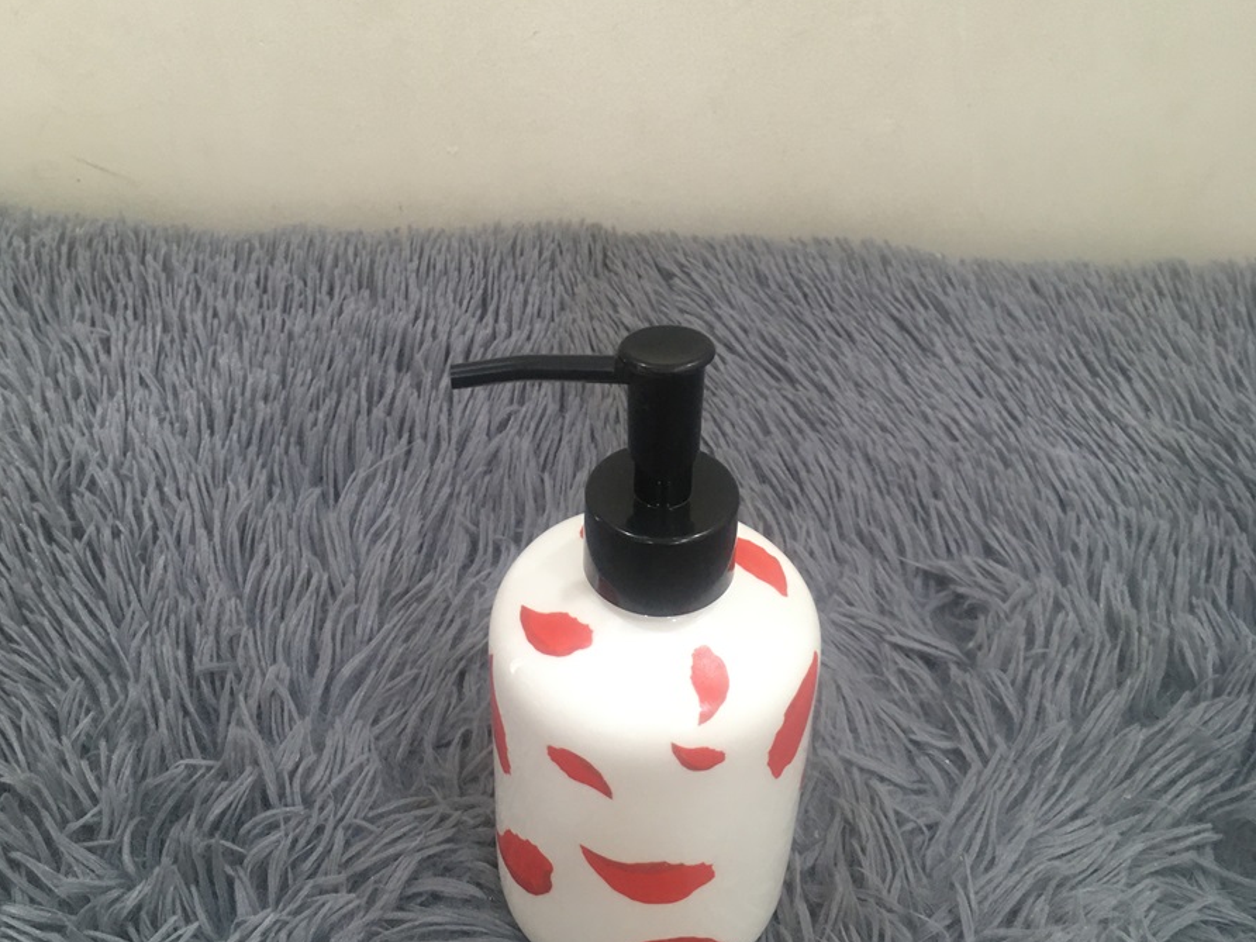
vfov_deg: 36.8
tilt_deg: -42.8
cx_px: 628
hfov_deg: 47.9
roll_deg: -3.3
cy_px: 442
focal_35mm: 39
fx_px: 1415
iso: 125
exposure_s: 1/33
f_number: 2.2
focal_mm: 4.15
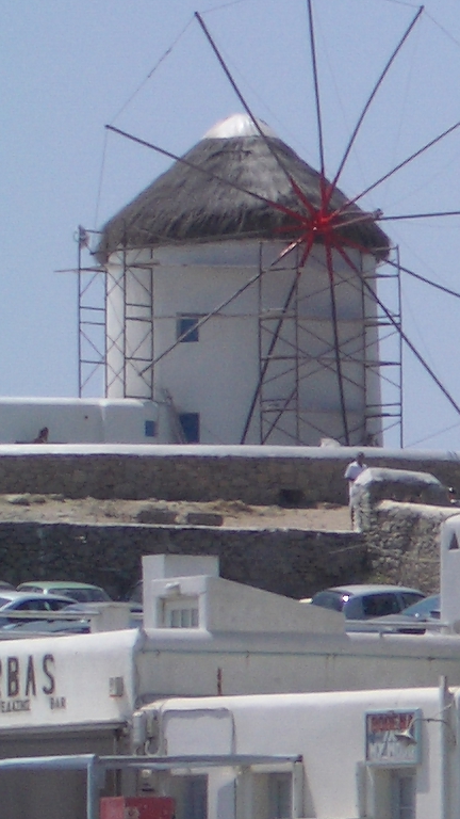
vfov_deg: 6.3
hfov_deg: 3.5
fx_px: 7438
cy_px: 372
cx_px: 1135
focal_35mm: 343
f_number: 7.7
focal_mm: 17.4
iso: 50
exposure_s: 1/320
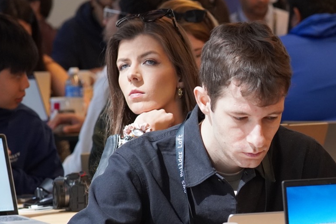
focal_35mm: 260
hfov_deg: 7.9
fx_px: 2428
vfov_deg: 5.3
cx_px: 355
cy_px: 177
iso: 1250
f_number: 4
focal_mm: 75
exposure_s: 1/160
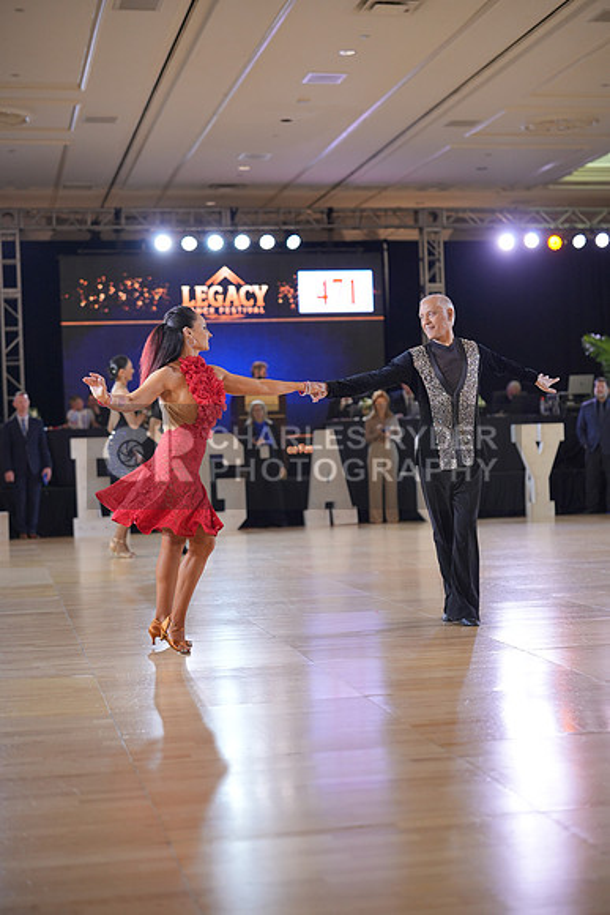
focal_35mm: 60
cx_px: 305
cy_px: 458
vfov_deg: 33.4
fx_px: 1524
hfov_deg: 22.6
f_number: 2
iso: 1000
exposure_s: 1/500
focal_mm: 60
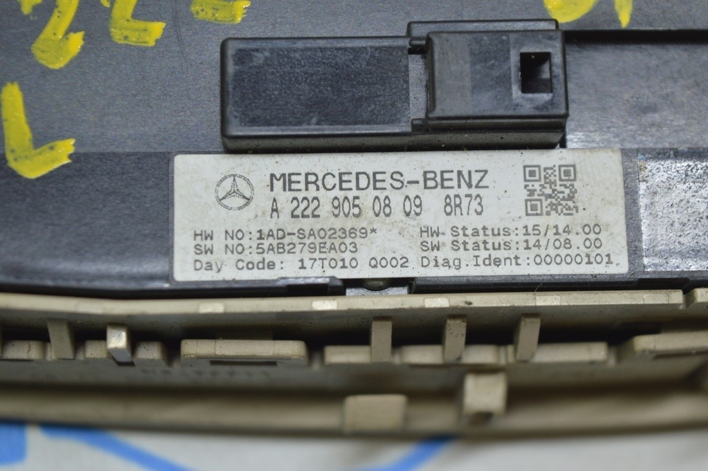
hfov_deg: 24.6
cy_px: 236
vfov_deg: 16.5
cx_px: 354
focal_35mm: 82
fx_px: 1621
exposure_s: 1/40
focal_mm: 55
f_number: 5.6
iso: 400
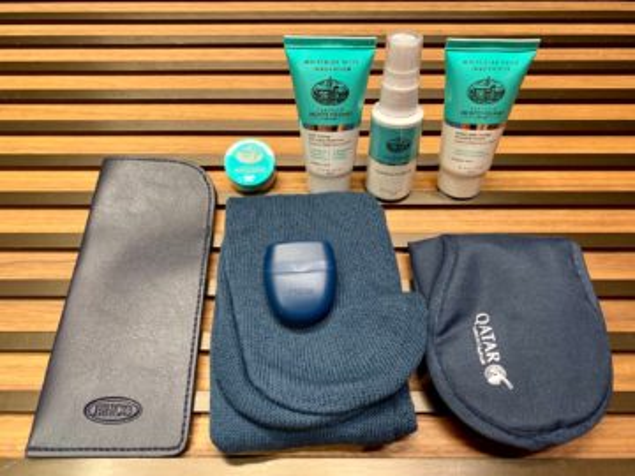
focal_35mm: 26
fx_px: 477
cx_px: 318
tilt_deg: -57.0
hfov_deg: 67.3
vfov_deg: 53.1
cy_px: 238
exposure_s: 1/41
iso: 400
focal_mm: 4.25
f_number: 1.8
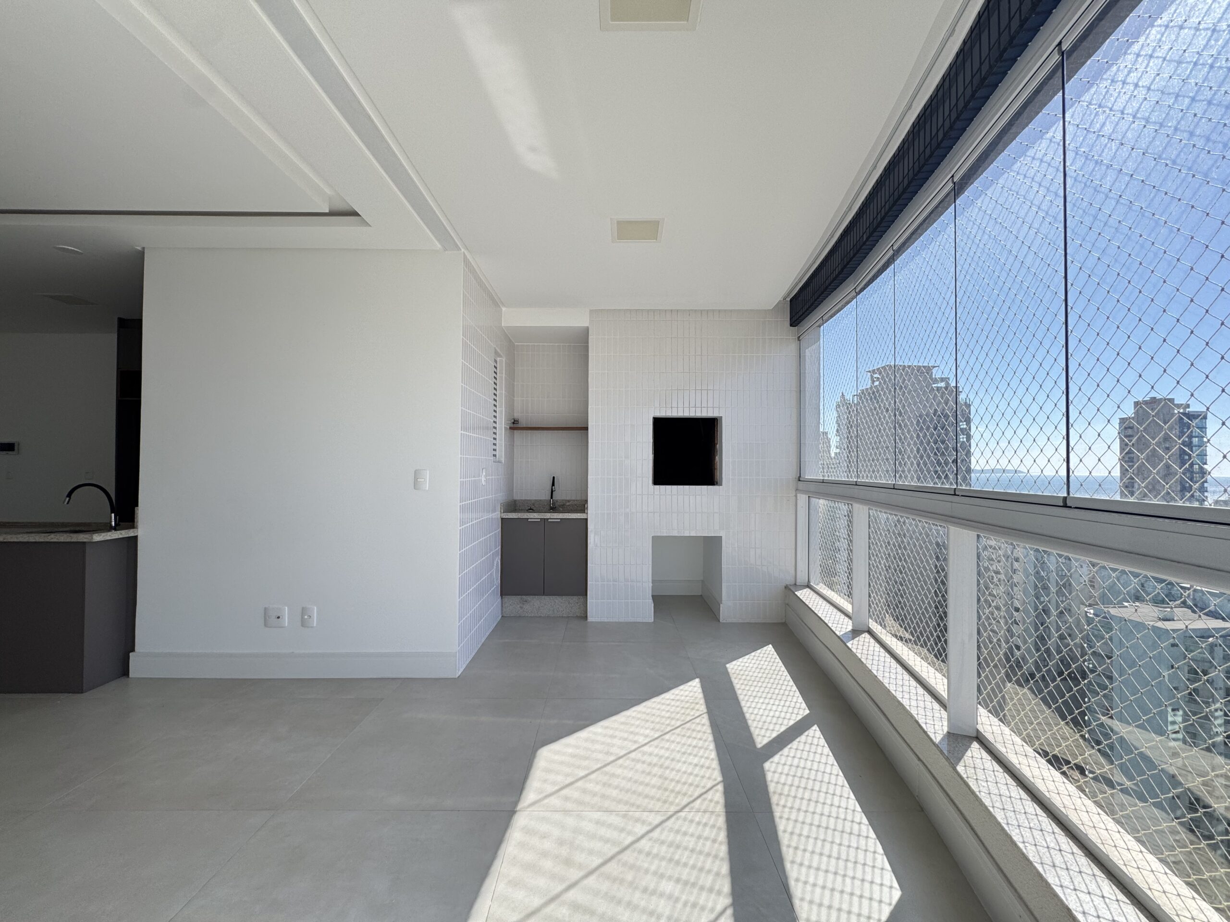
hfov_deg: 102.1
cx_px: 615
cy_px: 461
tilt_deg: -0.3
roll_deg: -0.5
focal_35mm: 14
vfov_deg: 85.7
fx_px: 497
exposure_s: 1/146
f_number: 2.2
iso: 40
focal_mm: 2.22
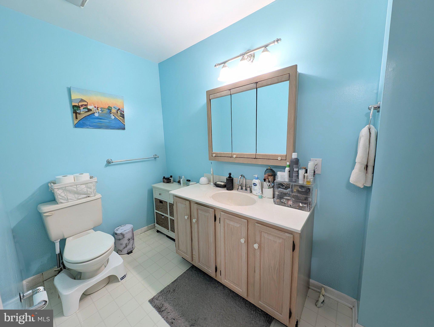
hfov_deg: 110.5
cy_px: 164
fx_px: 151
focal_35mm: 12
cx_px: 217
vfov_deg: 94.6
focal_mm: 2.23
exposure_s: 1/60
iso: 43
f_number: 1.95
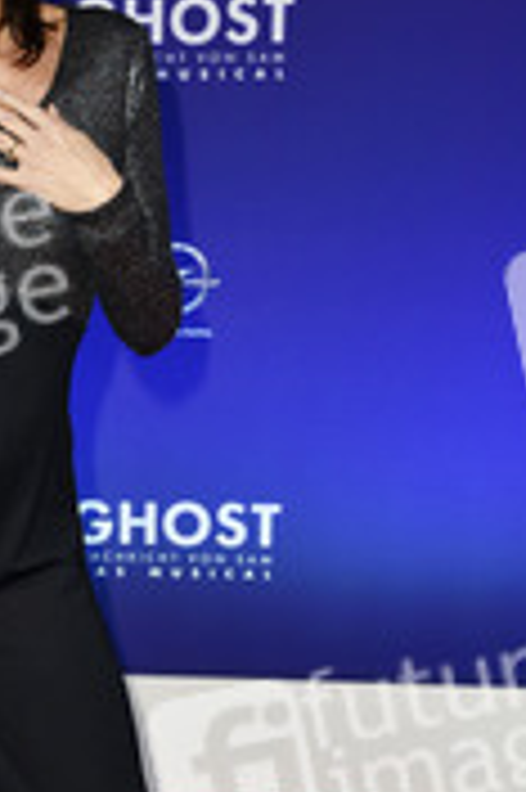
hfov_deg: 13.4
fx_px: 2196
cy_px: 522
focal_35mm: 100
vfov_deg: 20.4
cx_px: -31
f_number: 6.3
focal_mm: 44
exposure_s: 1/160
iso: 500
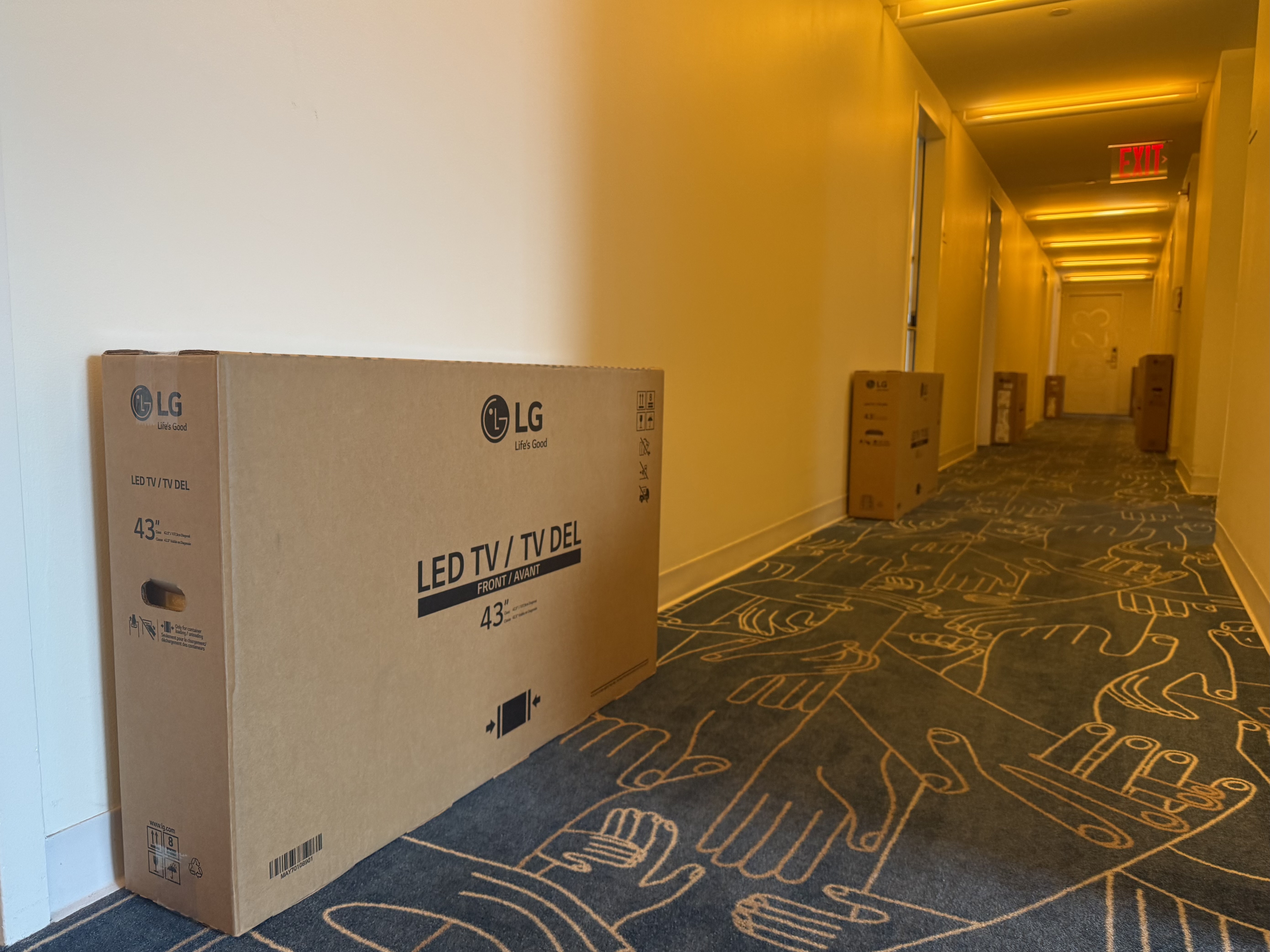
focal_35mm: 24
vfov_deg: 56.8
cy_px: 476
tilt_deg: -6.7
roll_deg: -1.8
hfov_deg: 71.6
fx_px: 880
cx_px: 635
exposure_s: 1/120
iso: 200
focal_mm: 6.76
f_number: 1.78
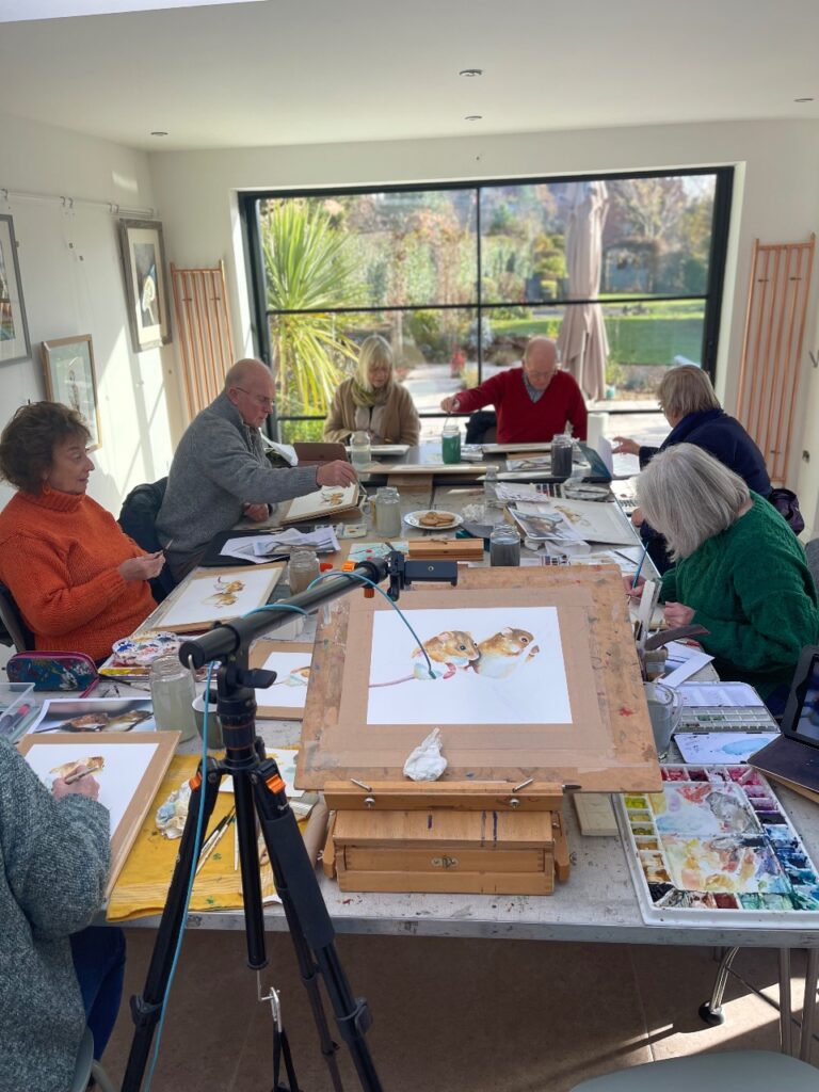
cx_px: 410
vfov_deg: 67.3
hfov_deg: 53.1
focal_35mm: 26
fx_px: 820
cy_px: 546
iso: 50
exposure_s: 1/625
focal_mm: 5.1
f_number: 1.6
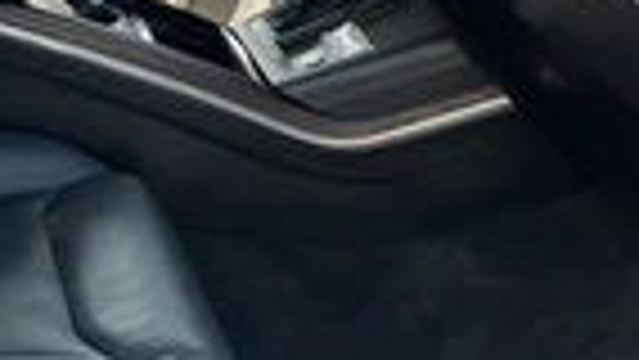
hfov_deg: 23.7
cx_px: 176
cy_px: 184
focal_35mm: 89
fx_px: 1509
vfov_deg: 13.6
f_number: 1.8
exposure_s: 1/165
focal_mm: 3
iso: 20
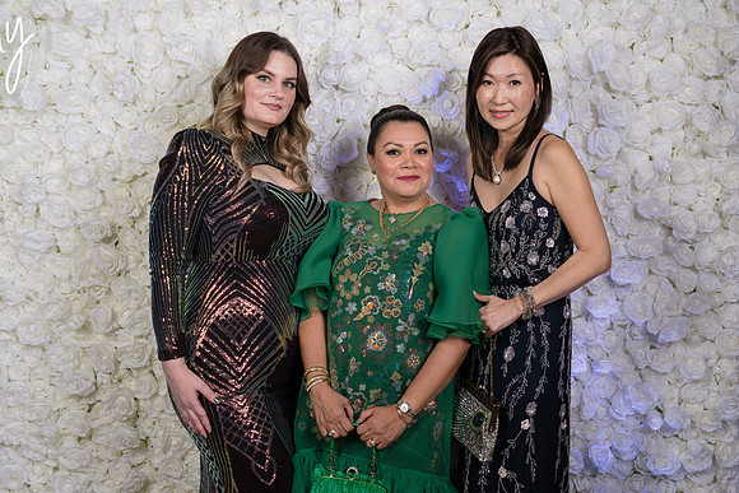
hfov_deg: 42.7
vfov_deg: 29.2
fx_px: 946
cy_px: 244
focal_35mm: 46
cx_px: 390
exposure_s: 1/200
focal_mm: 41
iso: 400
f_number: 5.6
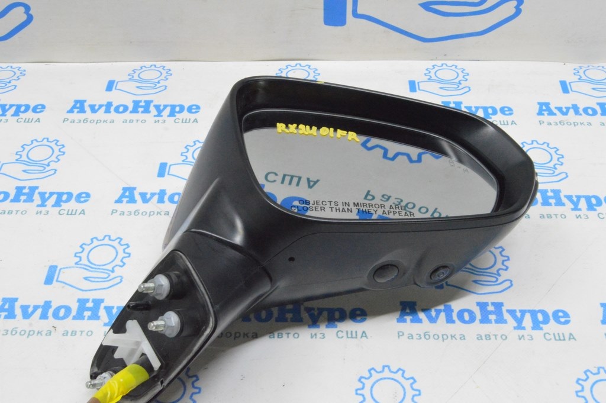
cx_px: 303
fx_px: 807
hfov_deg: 41.1
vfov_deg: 28.0
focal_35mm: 48
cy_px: 202
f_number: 20
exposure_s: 1/20
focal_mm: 32
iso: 6400
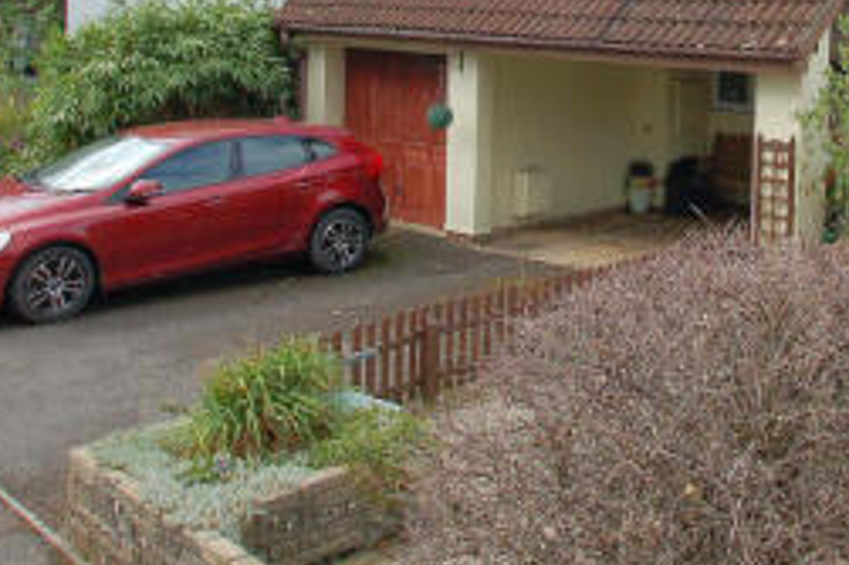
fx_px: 1108
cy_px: -14
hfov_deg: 39.5
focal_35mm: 47
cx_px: 734
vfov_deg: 26.9
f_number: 10
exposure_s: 1/250
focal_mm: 12
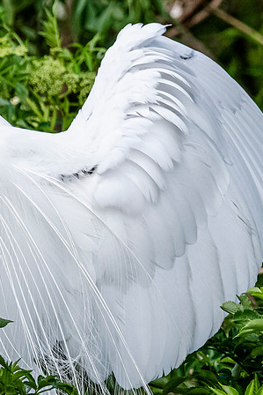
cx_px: 446
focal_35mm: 1038
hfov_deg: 1.3
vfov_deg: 2.0
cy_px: 225
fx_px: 11365
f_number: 9
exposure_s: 1/2500
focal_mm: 260
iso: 2000
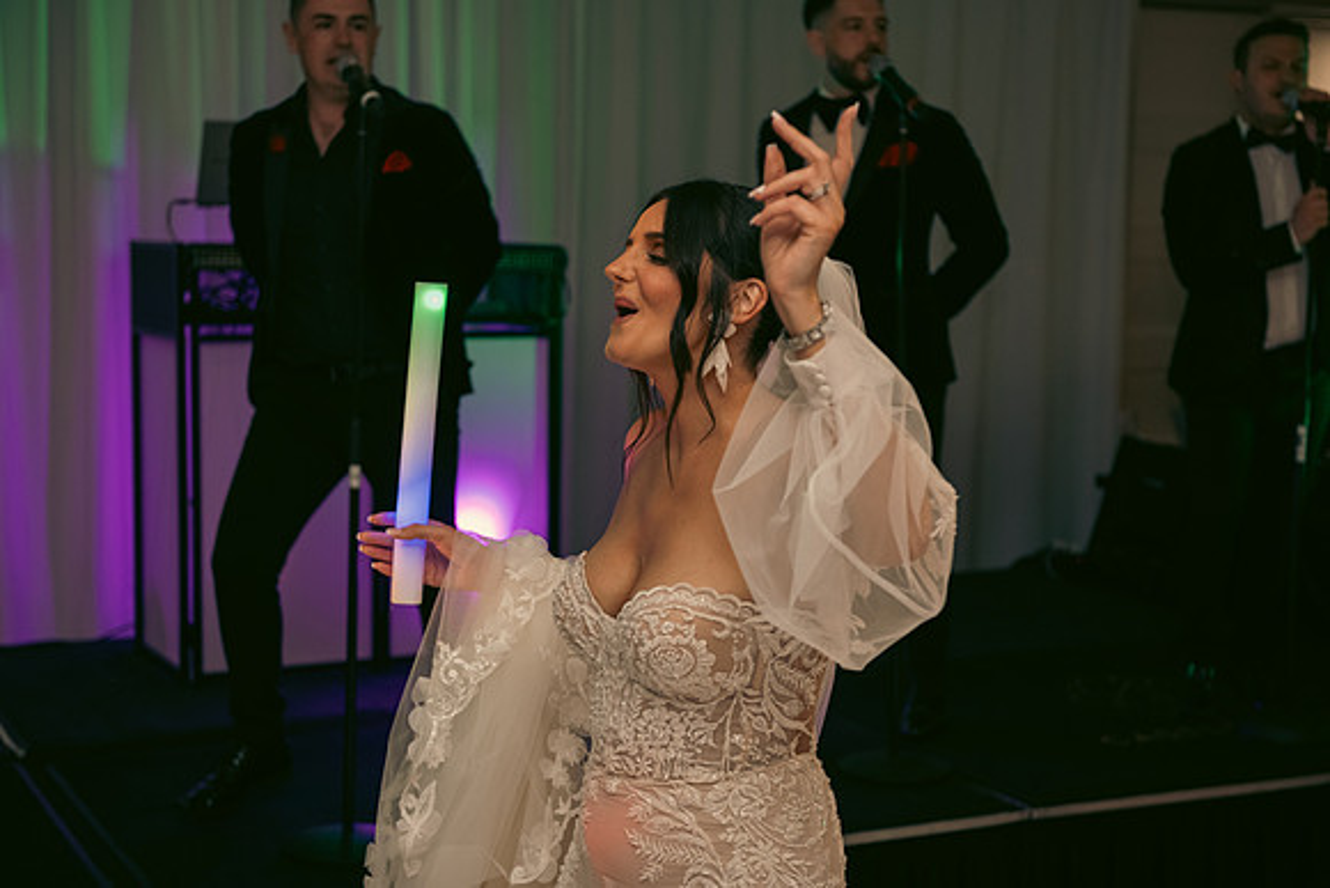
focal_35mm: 58
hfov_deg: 34.5
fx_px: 2143
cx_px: 665
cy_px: 444
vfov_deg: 23.4
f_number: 3.5
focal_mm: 58
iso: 800
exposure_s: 1/160
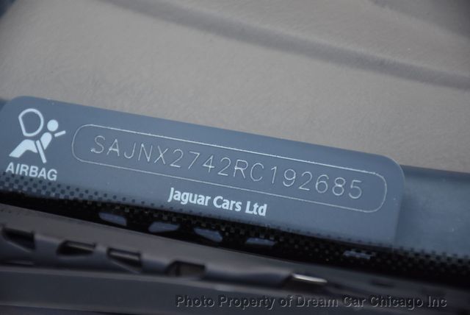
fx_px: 2744
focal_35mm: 210
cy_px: 158
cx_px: 235
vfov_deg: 6.6
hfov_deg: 9.8
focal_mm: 140
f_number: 5.6
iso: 900
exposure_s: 1/1000
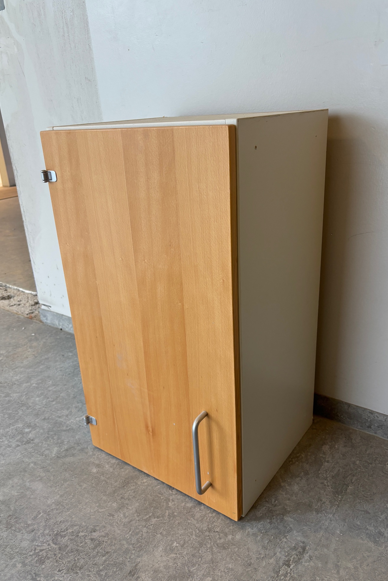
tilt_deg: -21.7
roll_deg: +4.2
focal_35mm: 28
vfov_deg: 65.5
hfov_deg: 46.4
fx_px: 453
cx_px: 194
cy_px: 294
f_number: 1.6
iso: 100
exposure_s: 1/121
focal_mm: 5.96
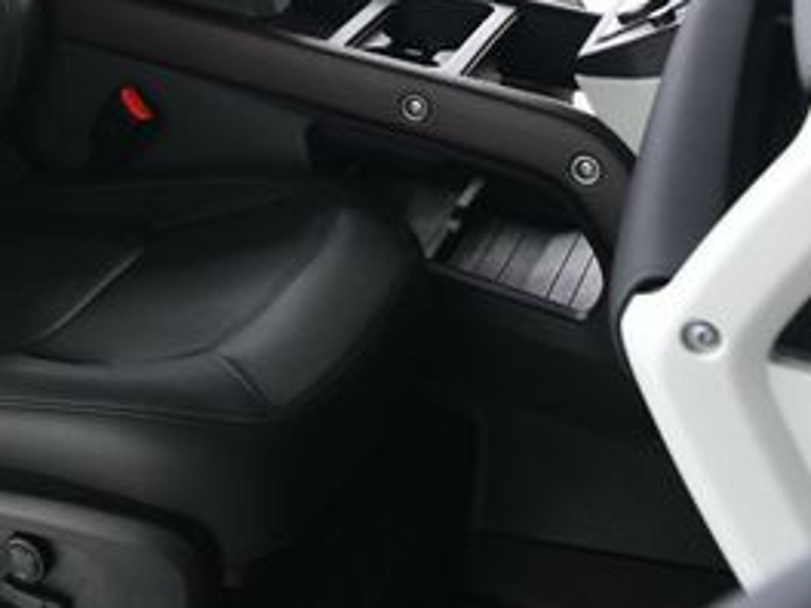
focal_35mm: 63
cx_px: 71
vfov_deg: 22.3
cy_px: -21
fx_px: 1476
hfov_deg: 29.4
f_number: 3.5
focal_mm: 18
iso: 100
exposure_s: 1/160
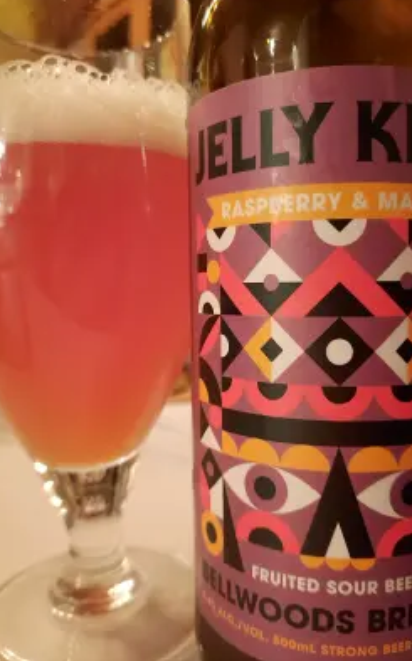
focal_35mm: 27
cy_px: 328
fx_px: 486
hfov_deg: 45.9
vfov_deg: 68.4
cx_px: 225
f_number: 2
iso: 640
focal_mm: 4.6
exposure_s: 1/24
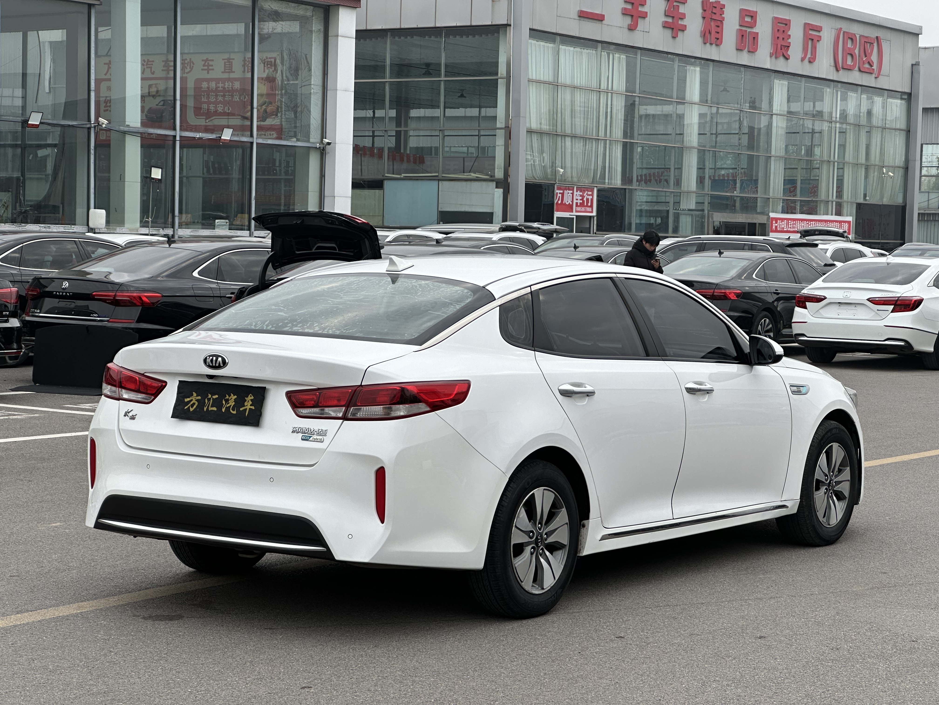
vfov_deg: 19.1
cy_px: 352
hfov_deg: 25.3
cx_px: 470
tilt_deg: -2.8
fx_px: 2089
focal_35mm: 77
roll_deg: -2.0
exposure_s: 1/200
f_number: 2.8
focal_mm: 9
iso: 32
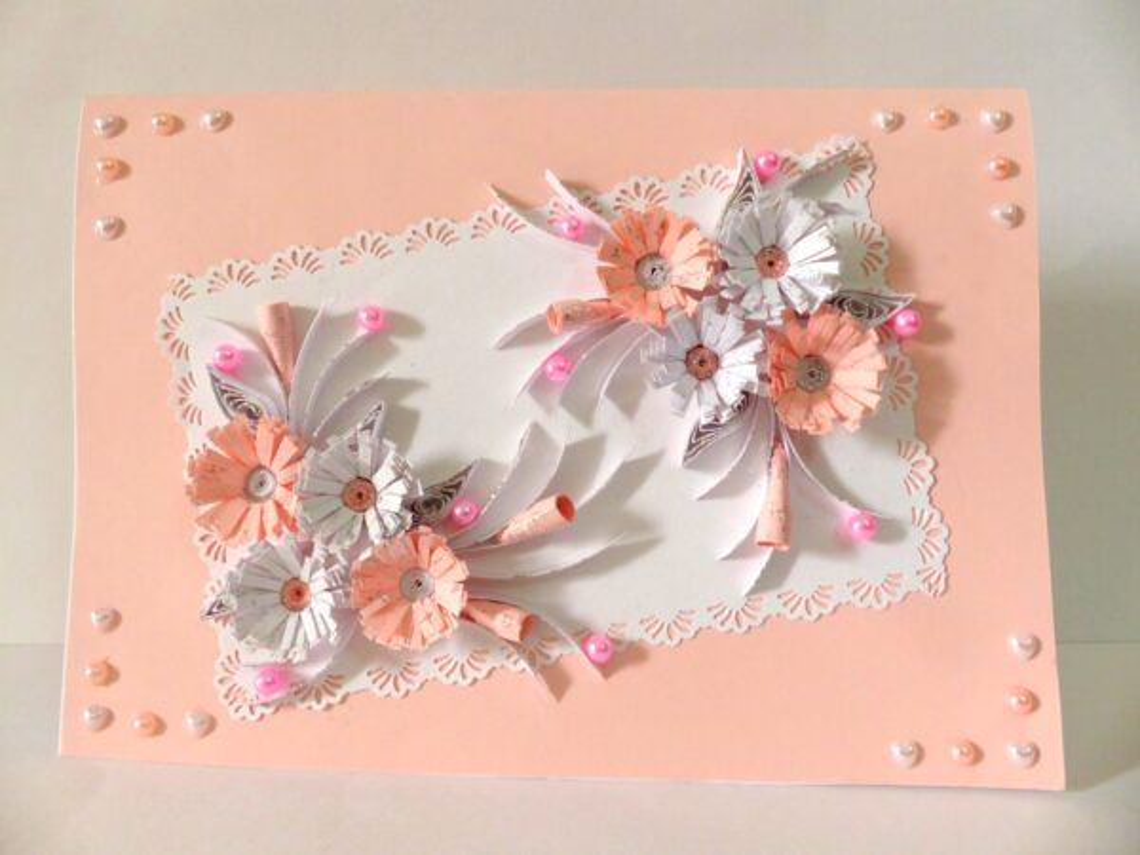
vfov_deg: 54.9
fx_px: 823
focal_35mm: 25
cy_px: 428
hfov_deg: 69.4
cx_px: 570
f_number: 2.8
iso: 250
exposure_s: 1/60
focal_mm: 4.5
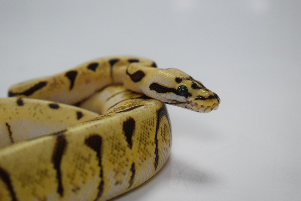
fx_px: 690
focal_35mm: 82
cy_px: 100
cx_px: 150
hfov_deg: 24.6
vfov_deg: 16.6
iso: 3200
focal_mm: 55
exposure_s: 1/400
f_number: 5.6
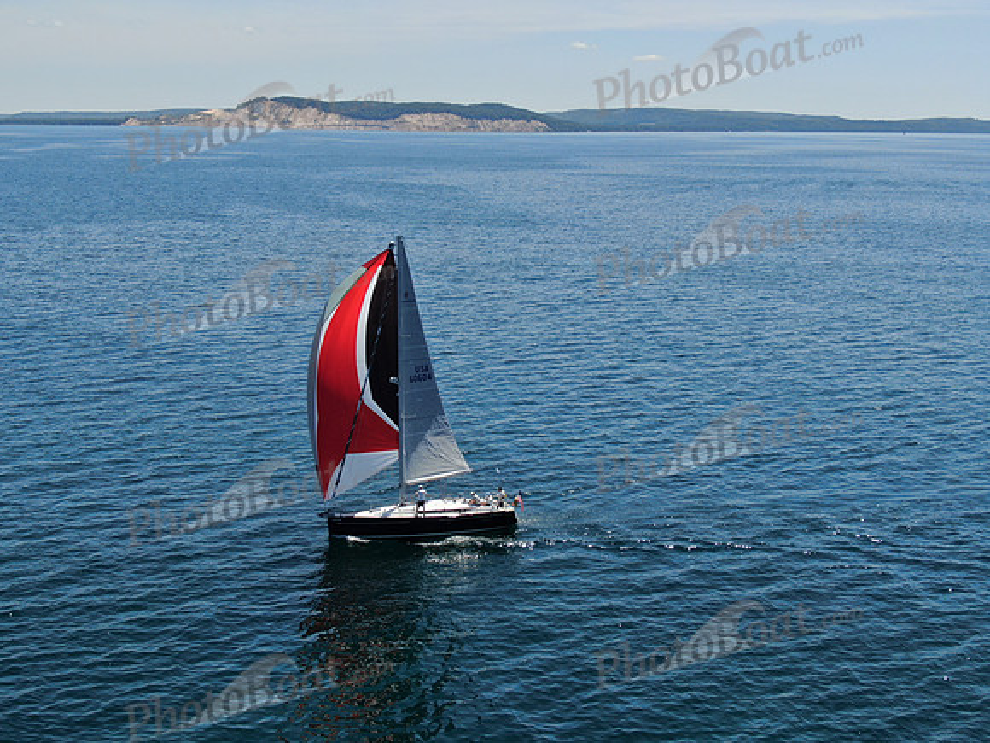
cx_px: 495
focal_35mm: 48
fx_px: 1373
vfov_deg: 30.3
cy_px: 372
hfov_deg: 39.7
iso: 100
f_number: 3.8
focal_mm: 8.6
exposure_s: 1/1000
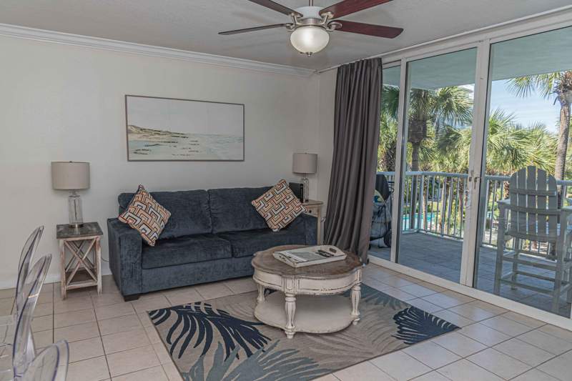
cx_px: 286
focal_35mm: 25
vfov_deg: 52.0
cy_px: 190
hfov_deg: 72.5
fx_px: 390
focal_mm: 24
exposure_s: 1/160
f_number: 7.1
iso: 400
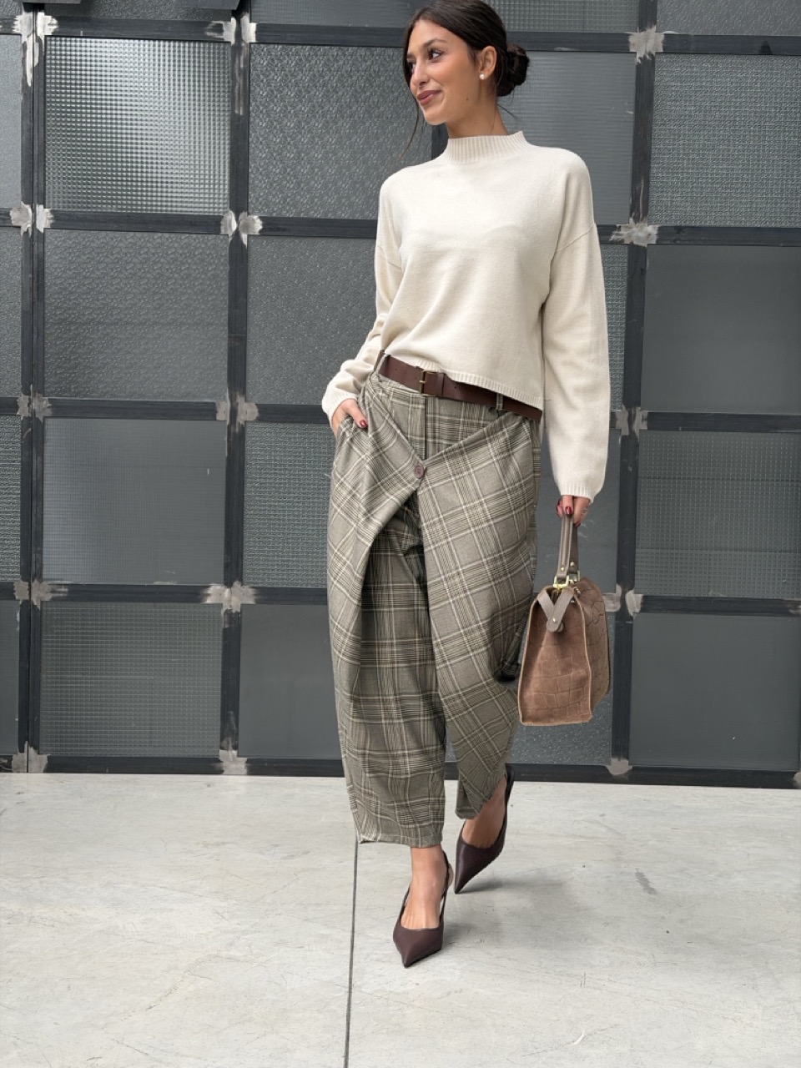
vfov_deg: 39.7
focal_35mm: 48
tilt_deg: -3.0
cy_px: 534
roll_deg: -1.3
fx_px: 1481
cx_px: 400
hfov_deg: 30.3
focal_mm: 6.76
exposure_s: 1/60
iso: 160
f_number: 1.78
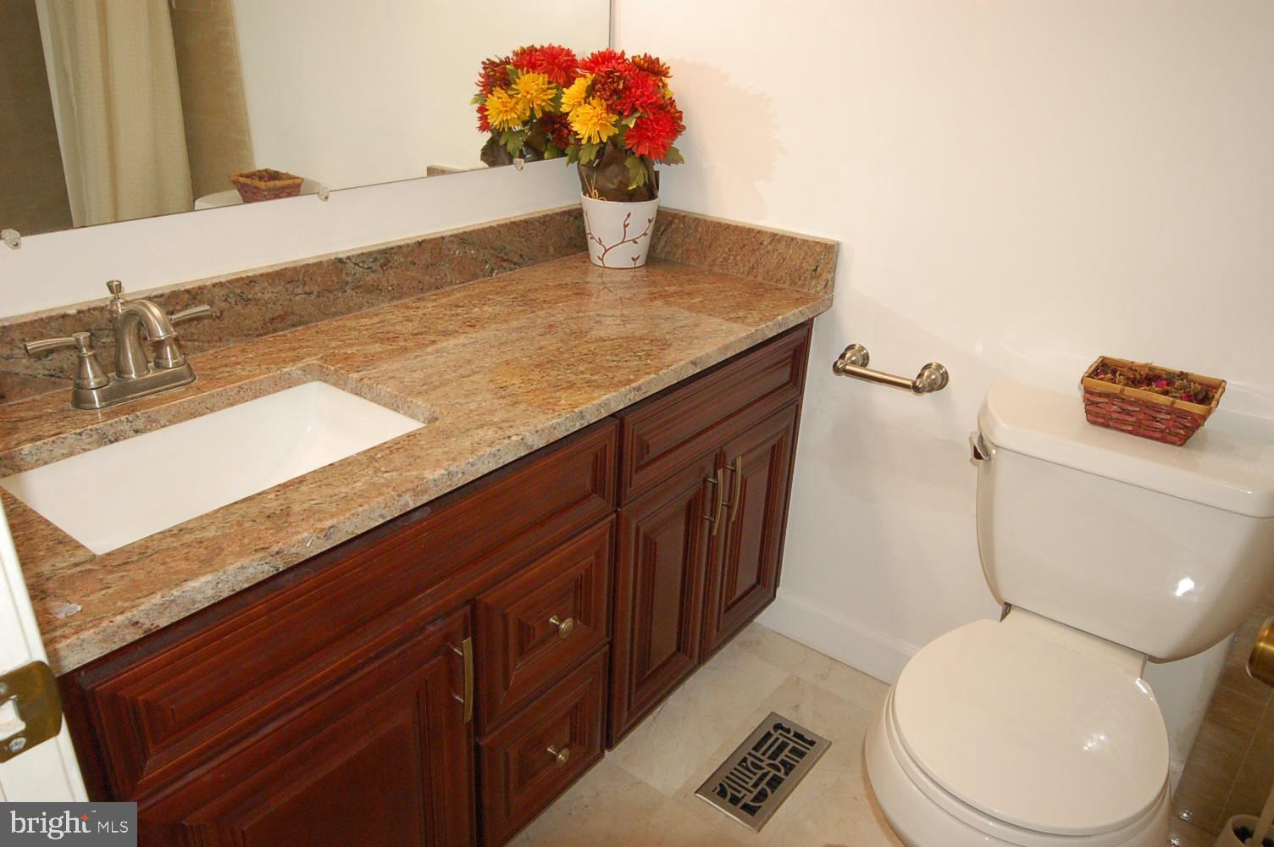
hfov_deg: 70.5
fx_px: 902
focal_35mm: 26
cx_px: 637
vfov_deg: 50.3
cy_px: 424
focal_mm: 17
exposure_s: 1/60
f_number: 7.1
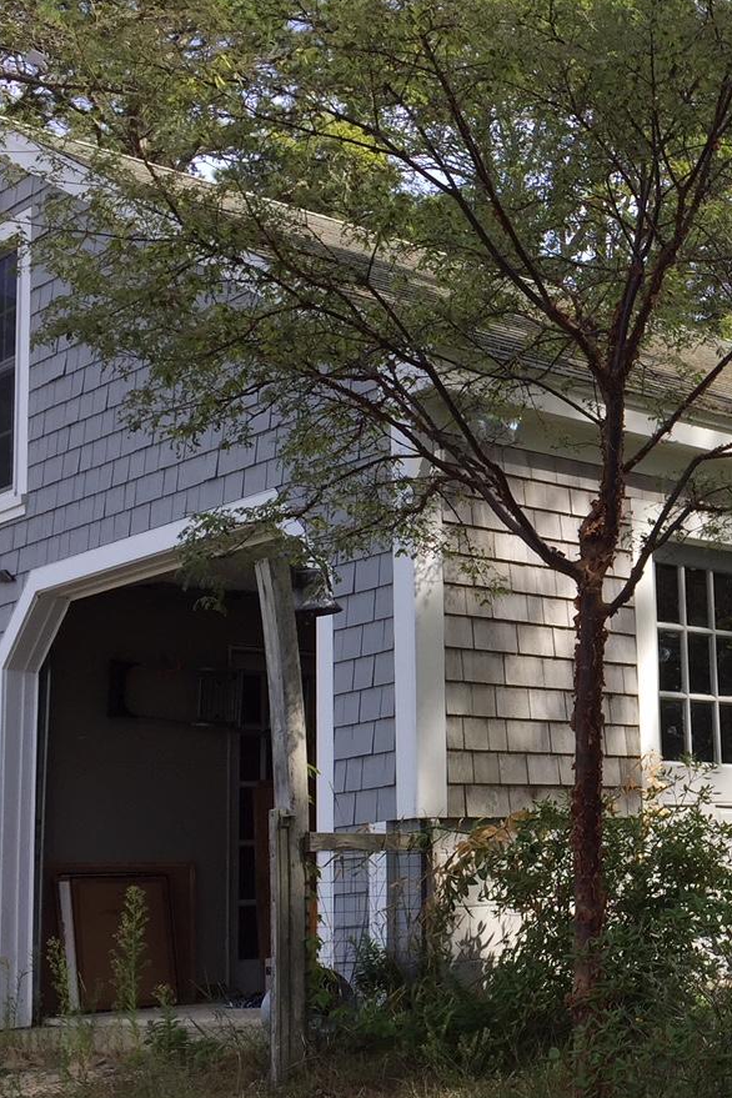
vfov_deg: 35.6
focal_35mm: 56
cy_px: 595
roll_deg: +1.3
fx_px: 1708
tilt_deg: +11.2
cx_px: 816
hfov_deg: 22.7
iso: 32
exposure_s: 1/706
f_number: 2.2
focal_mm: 4.15
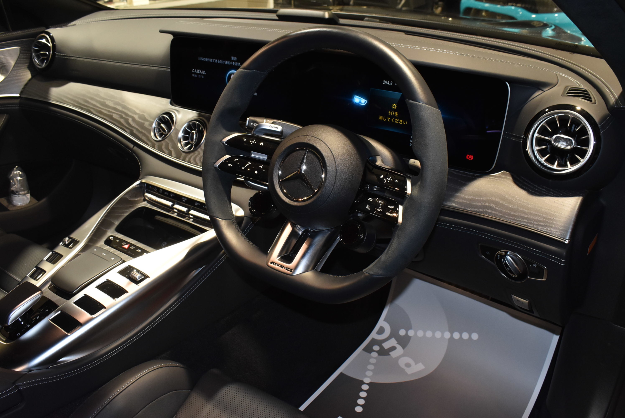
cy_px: 209
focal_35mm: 33
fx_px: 573
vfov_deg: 40.0
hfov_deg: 57.2
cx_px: 312
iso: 1400
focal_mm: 22
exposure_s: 1/60
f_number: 8
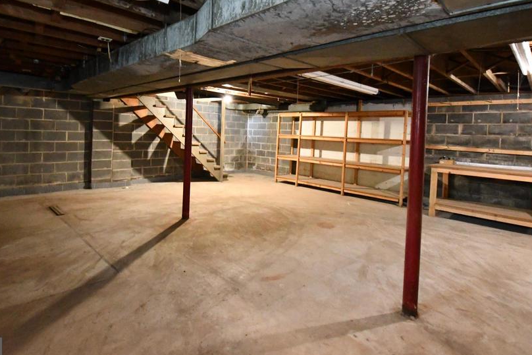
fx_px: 281
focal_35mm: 19
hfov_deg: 86.9
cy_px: 137
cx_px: 266
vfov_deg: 63.8
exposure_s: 1/60
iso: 10000
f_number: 4
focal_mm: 10
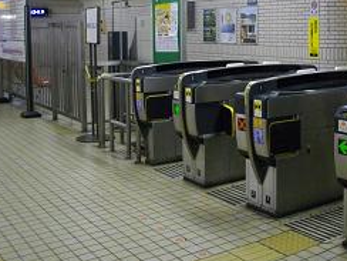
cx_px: 234
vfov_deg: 28.0
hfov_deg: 37.1
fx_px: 511
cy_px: 57
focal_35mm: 51
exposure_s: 1/60
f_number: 2.9
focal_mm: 5.7
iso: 400
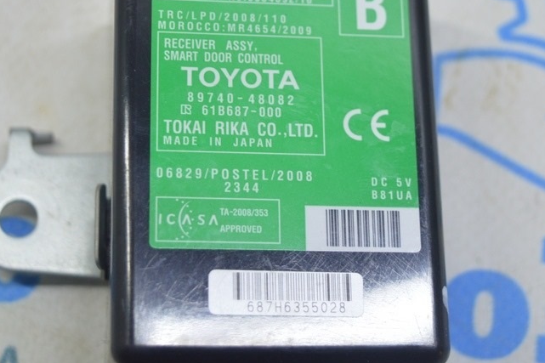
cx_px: 230
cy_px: 105
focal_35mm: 91
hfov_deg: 22.4
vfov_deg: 15.0
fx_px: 1377
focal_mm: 38
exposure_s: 1/40
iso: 400
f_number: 4.8
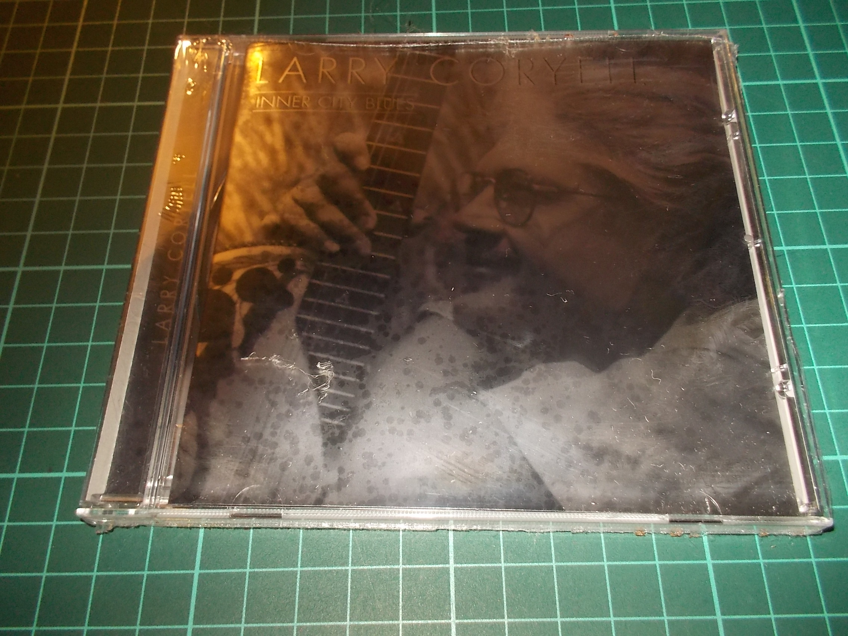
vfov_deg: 48.2
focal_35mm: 29
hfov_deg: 61.7
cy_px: 318
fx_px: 710
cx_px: 424
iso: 200
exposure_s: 1/30
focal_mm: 4.1
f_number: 3.3
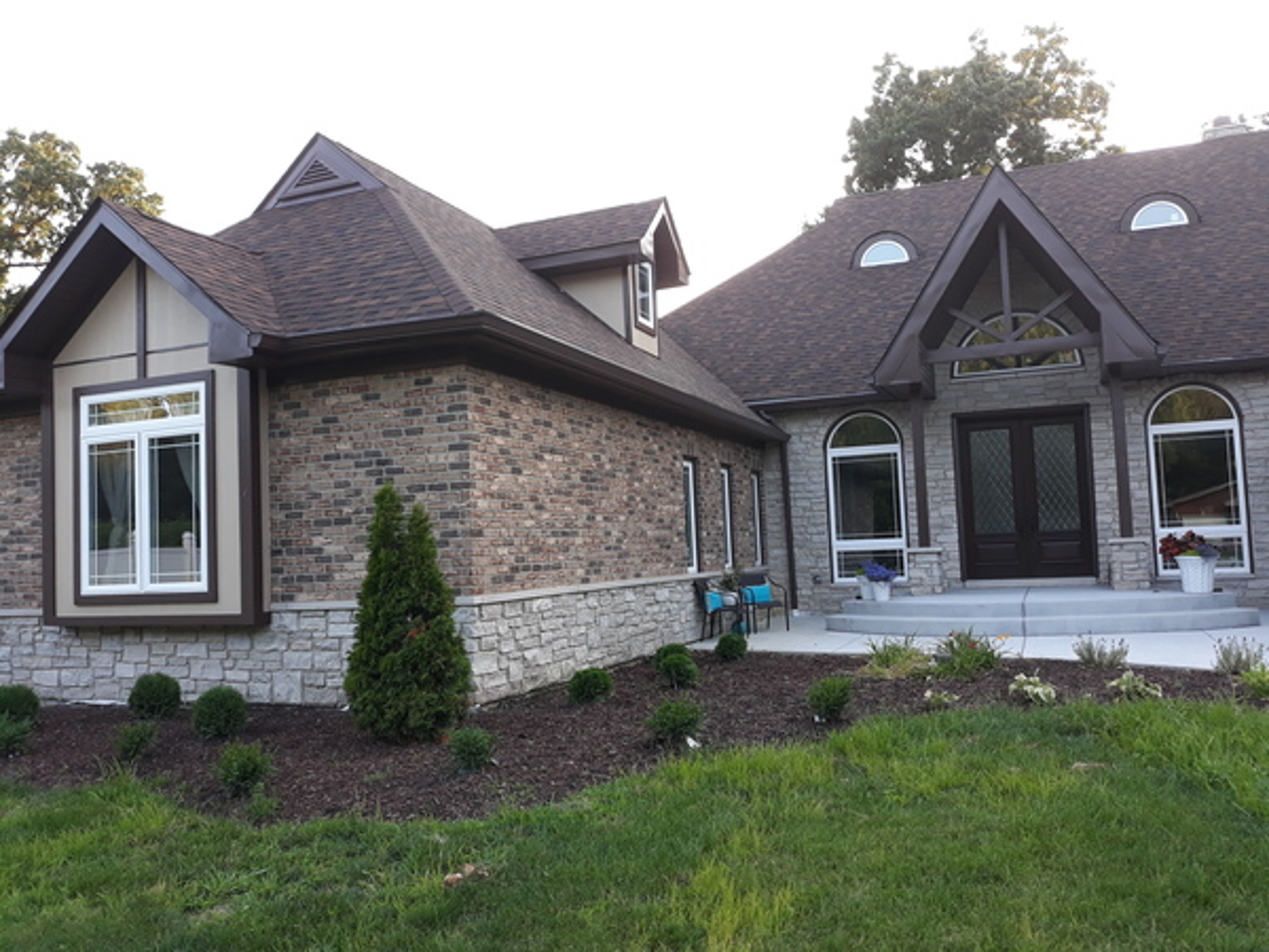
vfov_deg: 51.4
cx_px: 634
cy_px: 476
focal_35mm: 27
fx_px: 990
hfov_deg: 65.3
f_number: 1.7
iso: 50
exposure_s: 1/100
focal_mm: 3.71
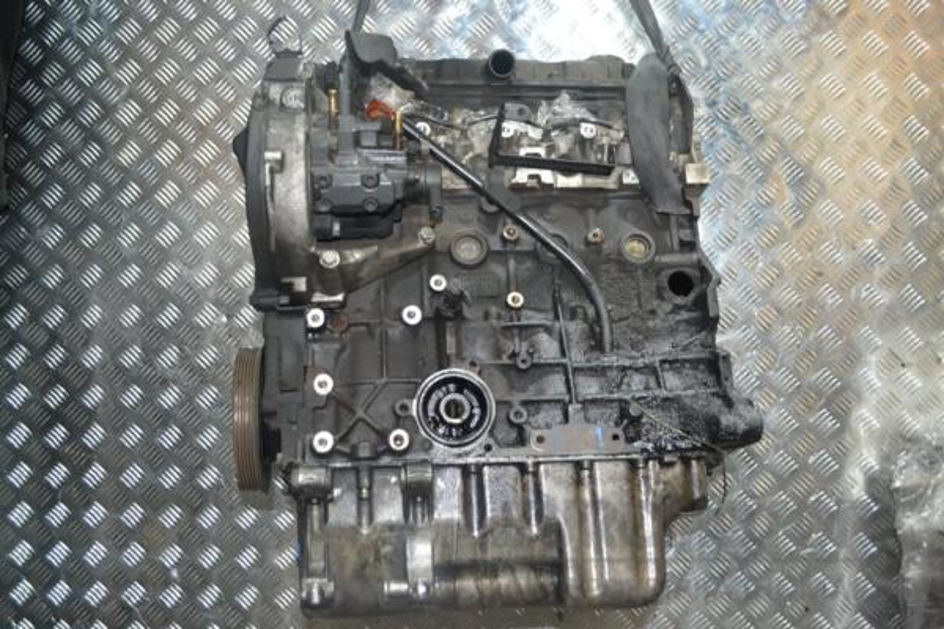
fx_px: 944
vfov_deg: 36.9
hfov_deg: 53.1
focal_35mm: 36
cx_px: 472
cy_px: 314
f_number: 4
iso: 1800
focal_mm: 24
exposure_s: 1/60
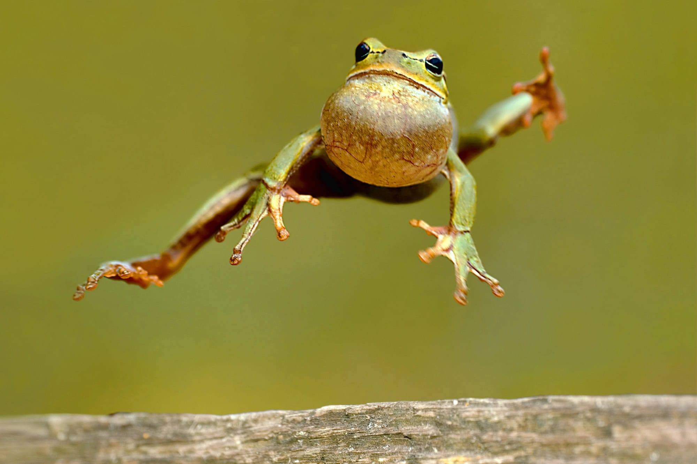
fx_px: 5369
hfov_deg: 7.4
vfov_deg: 4.9
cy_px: 232
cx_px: 348
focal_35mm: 278
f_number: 4.5
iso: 200
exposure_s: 1/320
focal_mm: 185
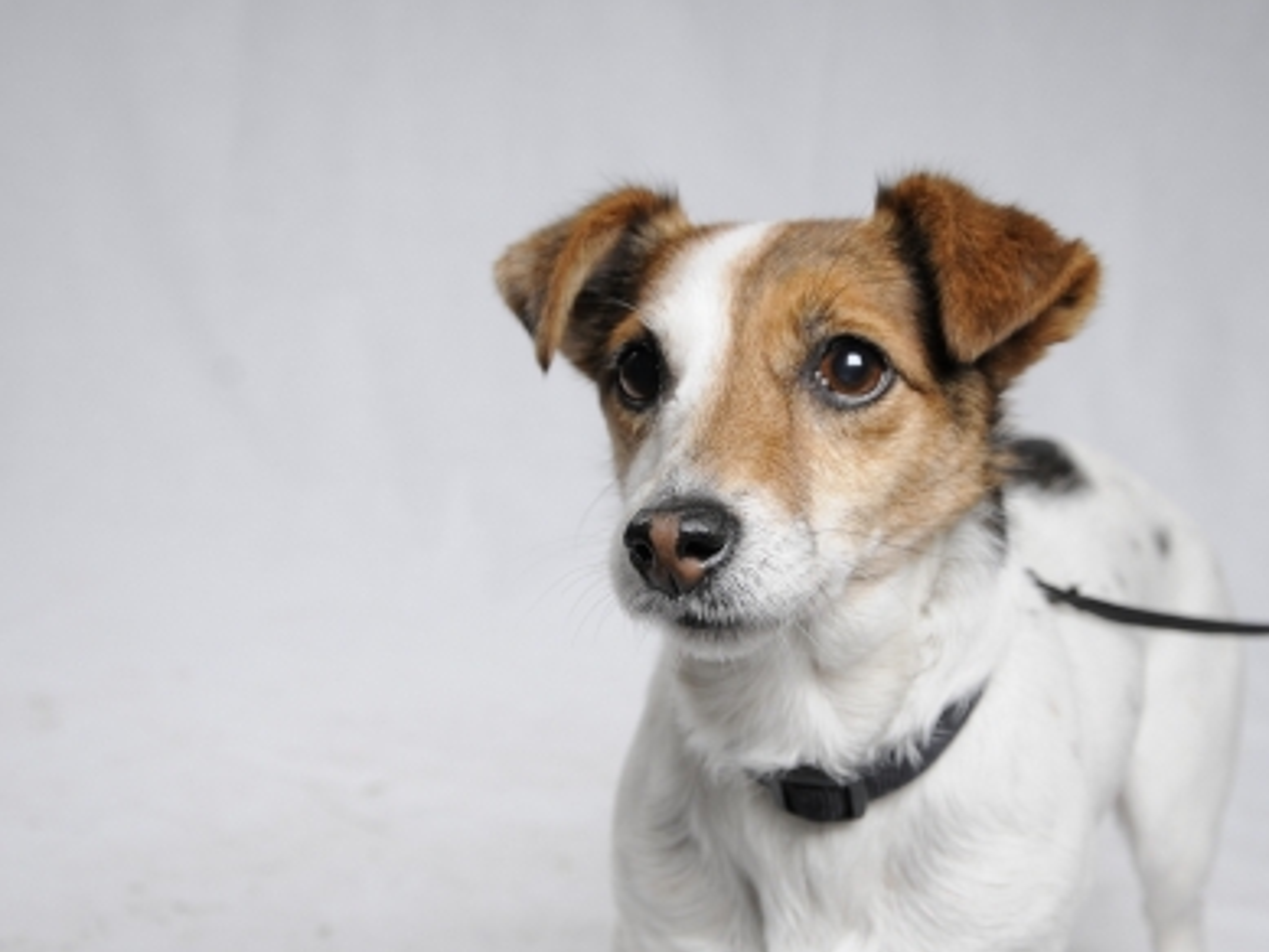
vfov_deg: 20.5
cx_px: 737
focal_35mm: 72
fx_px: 2640
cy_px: 486
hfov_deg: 27.0
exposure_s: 1/250
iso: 200
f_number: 5.6
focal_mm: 38
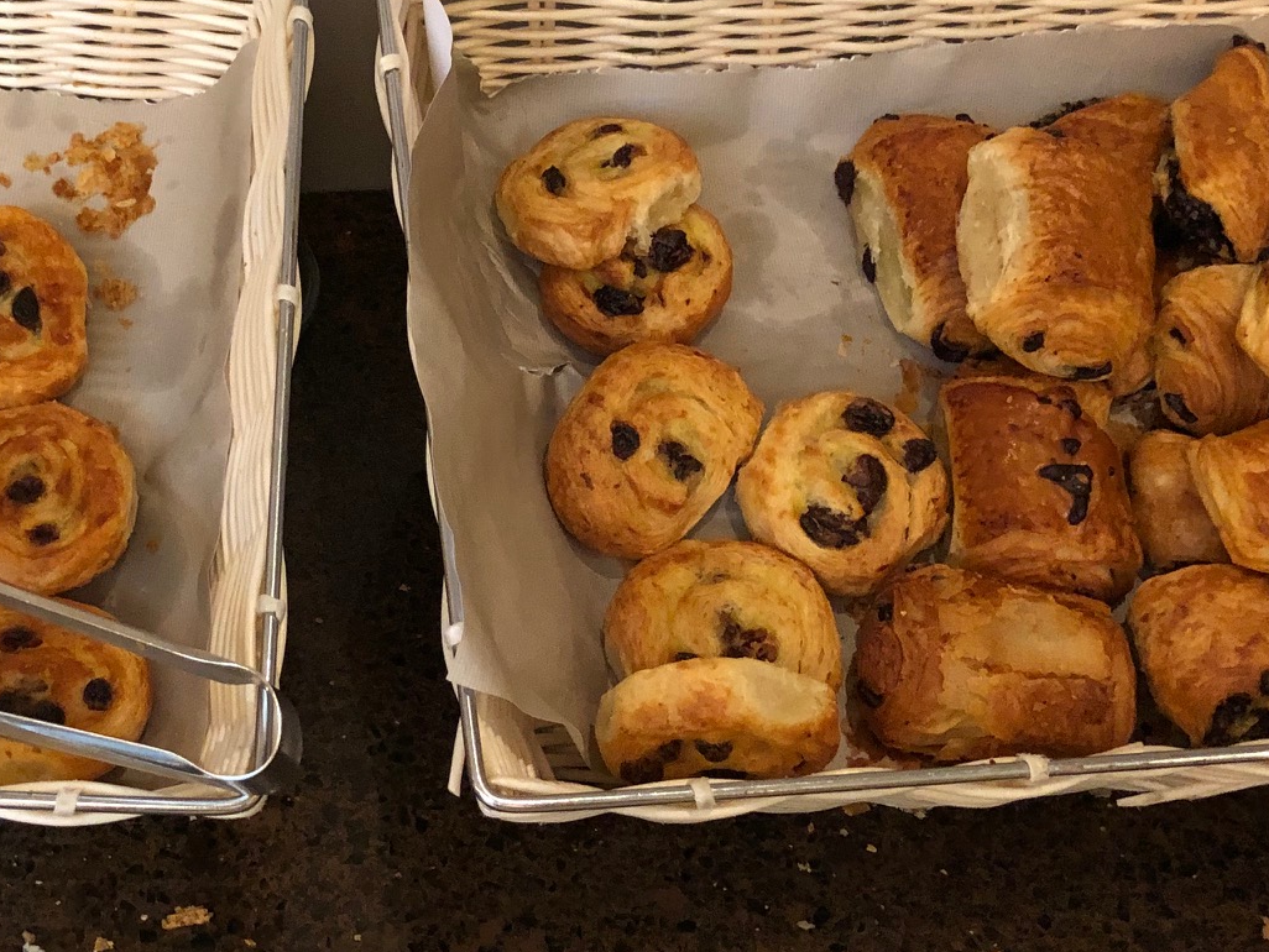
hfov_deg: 34.4
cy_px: 289
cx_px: 361
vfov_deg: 26.4
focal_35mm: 55
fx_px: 2017
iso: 100
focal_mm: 4
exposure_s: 1/10
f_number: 1.8
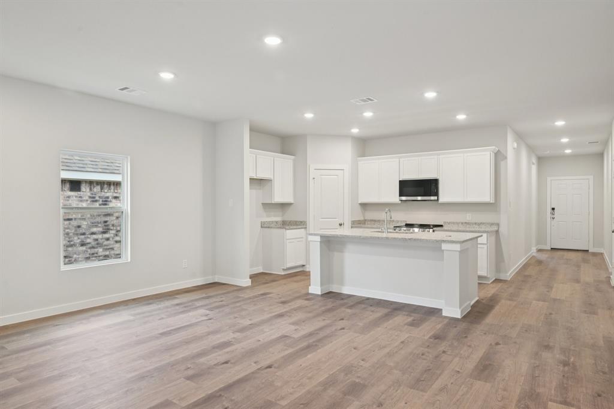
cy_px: 204
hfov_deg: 79.9
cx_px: 307
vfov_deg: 58.3
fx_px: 367
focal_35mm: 22
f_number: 8
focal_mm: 21.5
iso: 400
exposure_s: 1/15
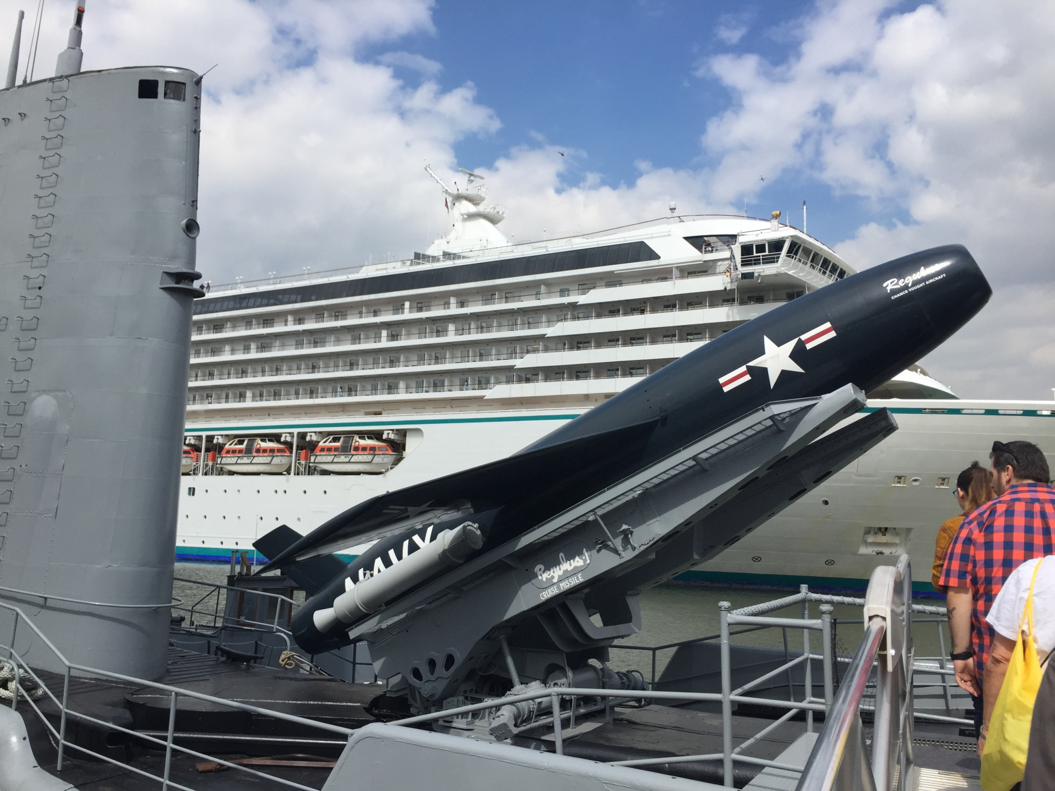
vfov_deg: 48.2
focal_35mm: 29
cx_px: 528
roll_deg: -1.9
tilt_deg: +9.9
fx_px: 884
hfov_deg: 61.7
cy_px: 396
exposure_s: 1/2639
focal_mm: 4.15
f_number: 2.2
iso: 32
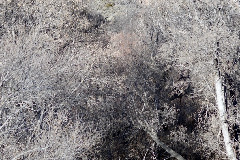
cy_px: 143
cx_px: 157
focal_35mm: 128
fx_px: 854
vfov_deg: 10.7
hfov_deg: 16.0
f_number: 2.8
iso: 100
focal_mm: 50
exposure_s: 1/2500
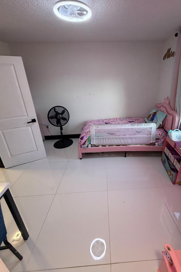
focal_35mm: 16
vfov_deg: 96.6
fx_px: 121
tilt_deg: -19.8
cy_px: 127
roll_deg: +1.3
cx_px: 109
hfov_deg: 72.9
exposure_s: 1/120
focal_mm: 2.22
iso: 320
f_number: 2.2
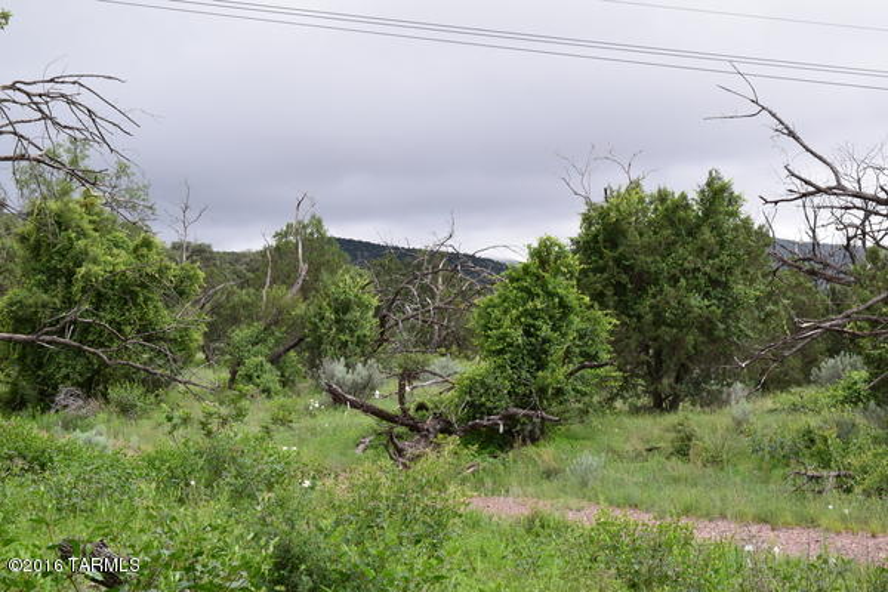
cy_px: 296
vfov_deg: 17.5
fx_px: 1924
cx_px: 444
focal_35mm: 78
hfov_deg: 26.0
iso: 400
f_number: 9
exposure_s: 1/160
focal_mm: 52
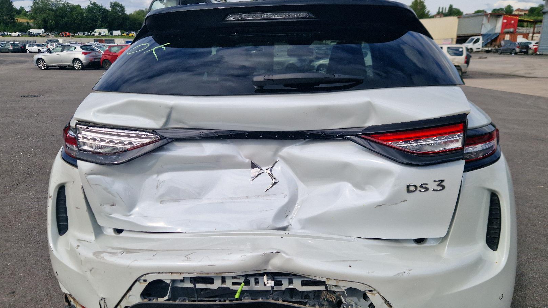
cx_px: 278
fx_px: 407
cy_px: 185
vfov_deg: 41.3
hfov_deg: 67.9
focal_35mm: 28
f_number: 1.8
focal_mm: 5.4
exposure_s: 1/2500
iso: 50
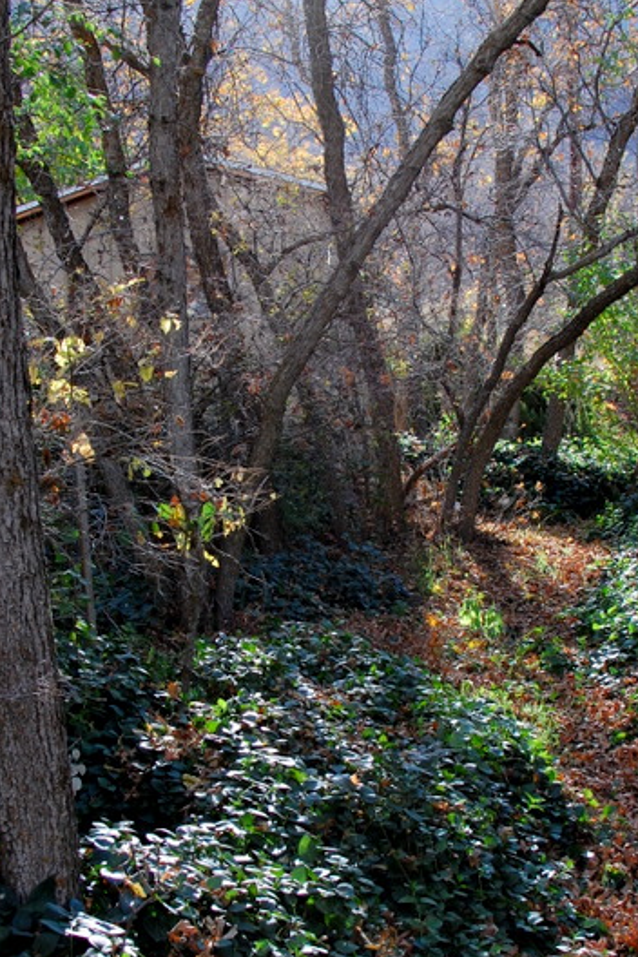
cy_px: 555
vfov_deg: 31.1
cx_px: 347
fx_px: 1718
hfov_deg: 21.0
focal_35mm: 65
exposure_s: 1/250
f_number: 8
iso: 800
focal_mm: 35
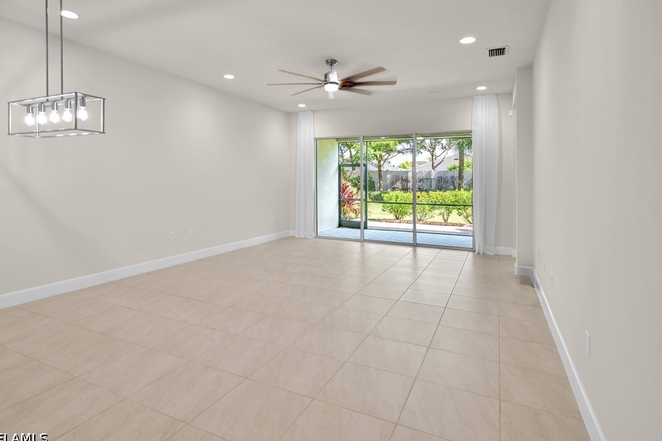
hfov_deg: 86.9
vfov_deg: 64.5
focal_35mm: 19
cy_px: 216
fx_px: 349
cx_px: 320
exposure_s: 1/40
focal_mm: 12
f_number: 3.5
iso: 100
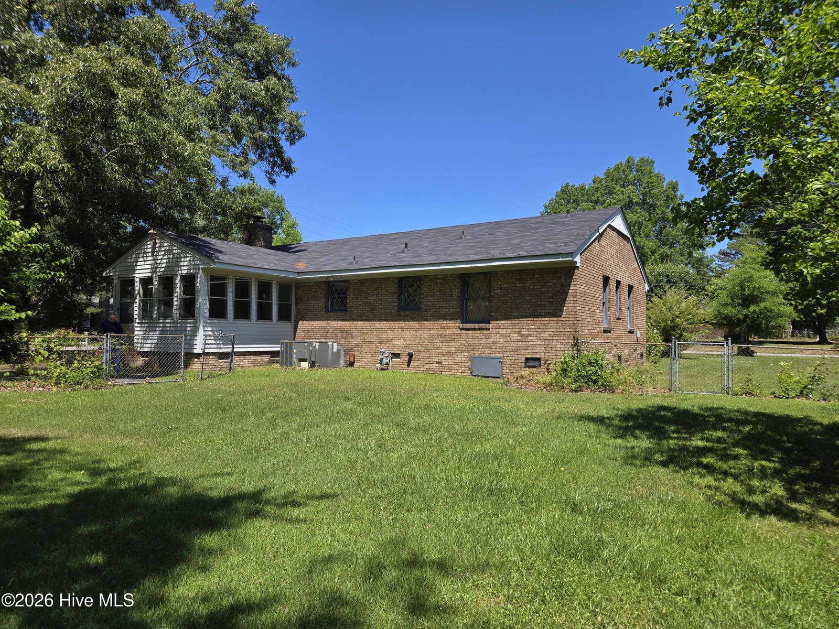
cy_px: 314
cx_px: 420
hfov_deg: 73.9
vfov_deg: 58.9
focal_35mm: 23
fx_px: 557
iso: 25
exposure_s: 1/1668
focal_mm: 5.4
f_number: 1.8
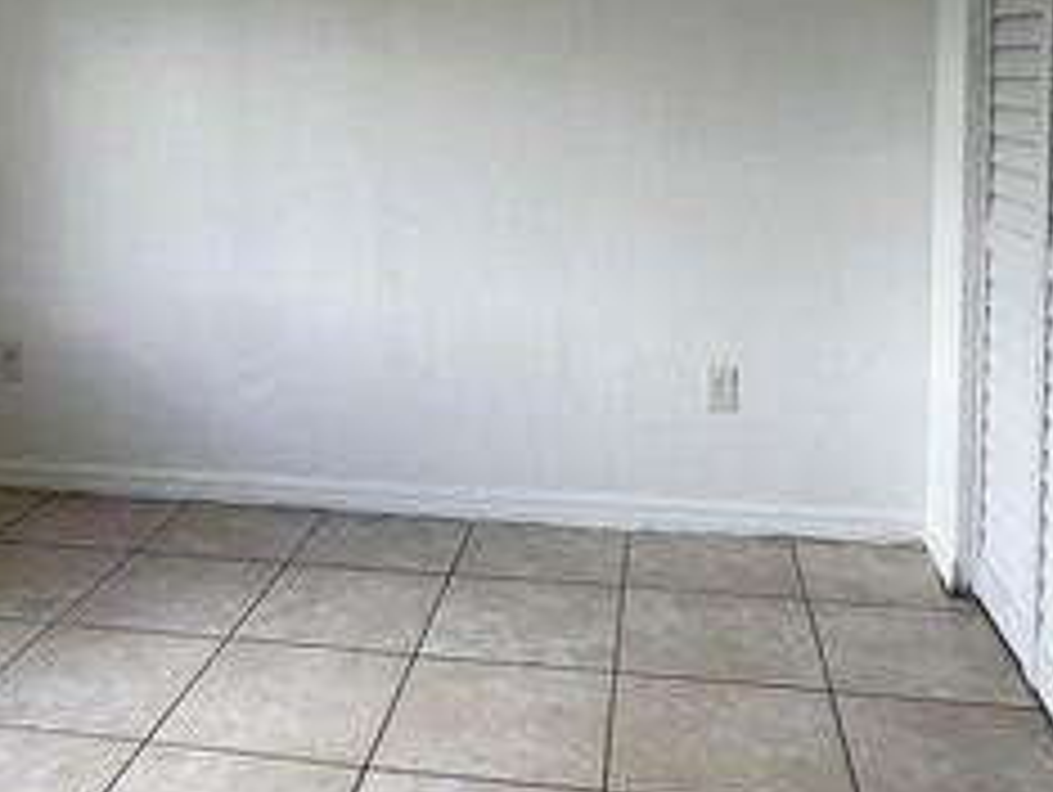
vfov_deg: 37.5
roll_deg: +1.0
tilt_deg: -4.9
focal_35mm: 37
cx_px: 407
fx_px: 1127
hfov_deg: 49.7
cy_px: 171
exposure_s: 1/120
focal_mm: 1.57
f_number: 1.8
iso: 32
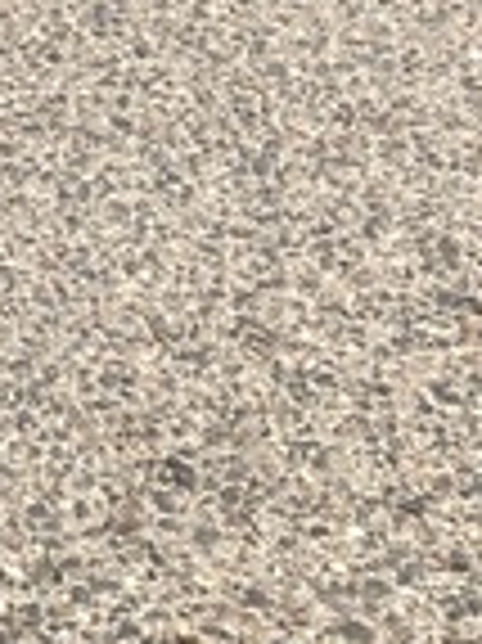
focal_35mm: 218
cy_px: -1153
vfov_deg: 8.0
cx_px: -811
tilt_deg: -12.8
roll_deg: -3.9
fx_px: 4053
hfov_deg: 6.4
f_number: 1.8
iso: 64
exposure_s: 1/121
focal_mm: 4.25
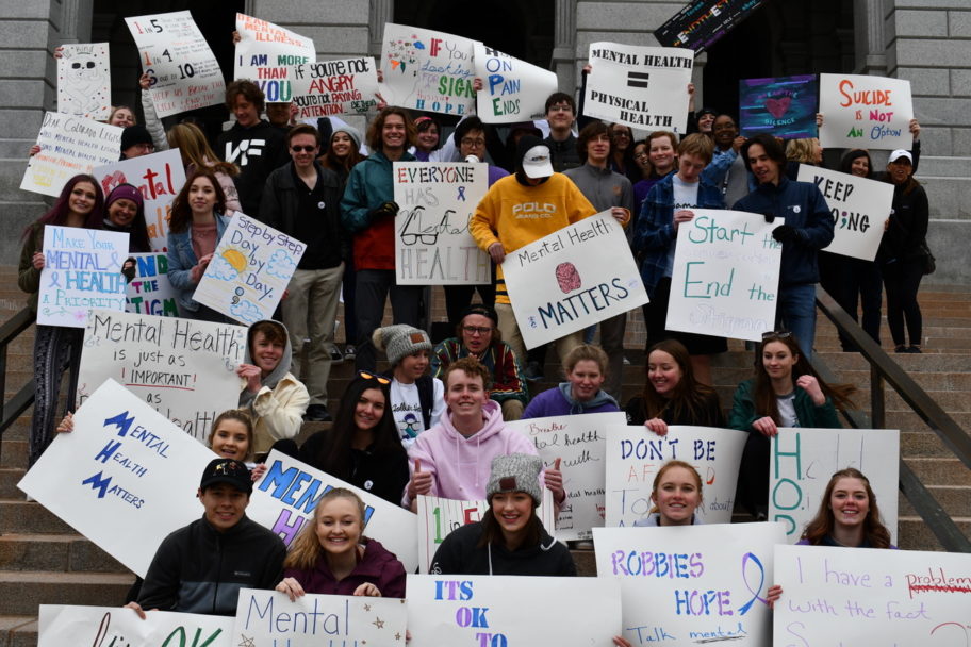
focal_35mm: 46
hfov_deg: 42.7
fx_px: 1241
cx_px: 486
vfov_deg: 29.2
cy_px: 324
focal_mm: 31
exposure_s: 1/250
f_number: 8
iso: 140
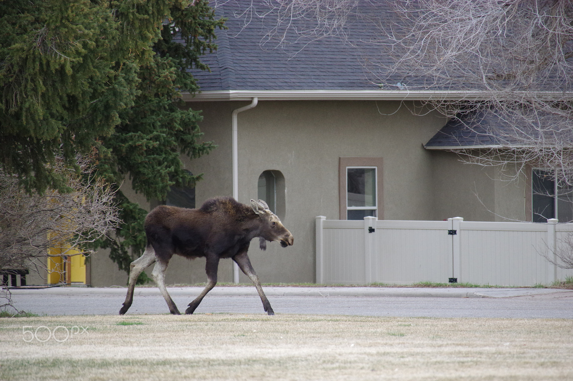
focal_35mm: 450
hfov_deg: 4.6
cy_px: 190
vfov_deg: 3.0
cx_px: 286
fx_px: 7156
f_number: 6.3
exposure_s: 1/400
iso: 1600
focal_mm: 300
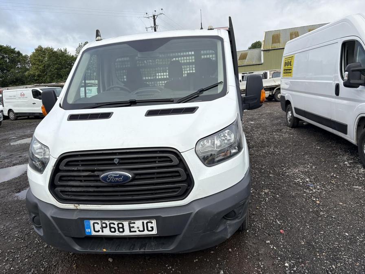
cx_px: 182
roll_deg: +2.8
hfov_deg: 67.3
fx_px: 274
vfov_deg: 53.1
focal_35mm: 26
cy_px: 137
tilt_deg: -7.2
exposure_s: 1/2865
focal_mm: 5.96
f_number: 1.6
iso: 50
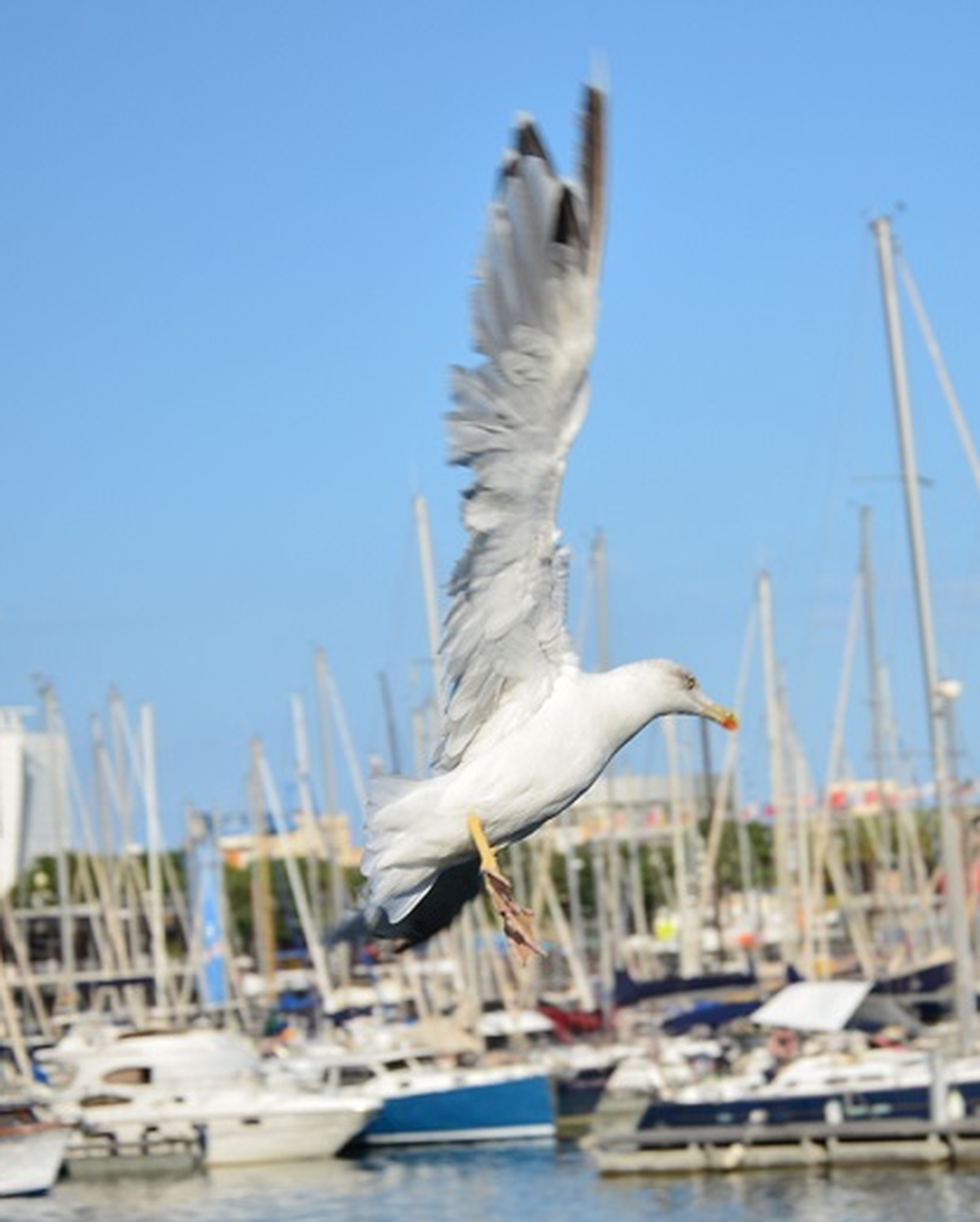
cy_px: 611
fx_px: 4020
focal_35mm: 111
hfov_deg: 13.8
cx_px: 859
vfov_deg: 17.3
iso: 250
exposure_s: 1/500
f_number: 5.6
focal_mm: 52
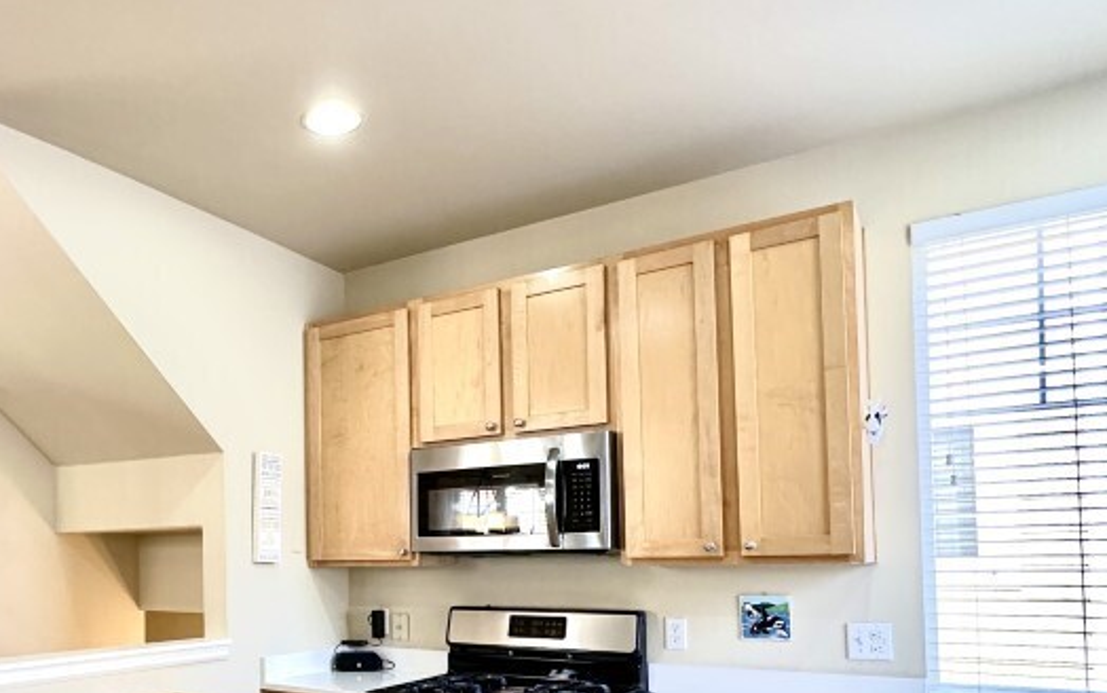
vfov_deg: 41.7
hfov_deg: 60.4
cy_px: 535
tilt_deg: +2.3
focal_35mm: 29
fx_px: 875
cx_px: 254
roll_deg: +0.8
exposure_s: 1/120
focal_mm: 2.22
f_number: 2.2
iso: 250
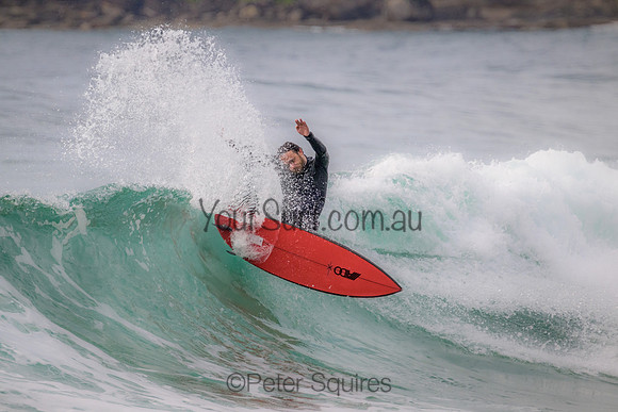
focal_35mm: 800
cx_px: 309
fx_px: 13736
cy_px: 206
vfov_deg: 1.7
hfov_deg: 2.6
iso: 2000
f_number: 11
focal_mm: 800
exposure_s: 1/2000
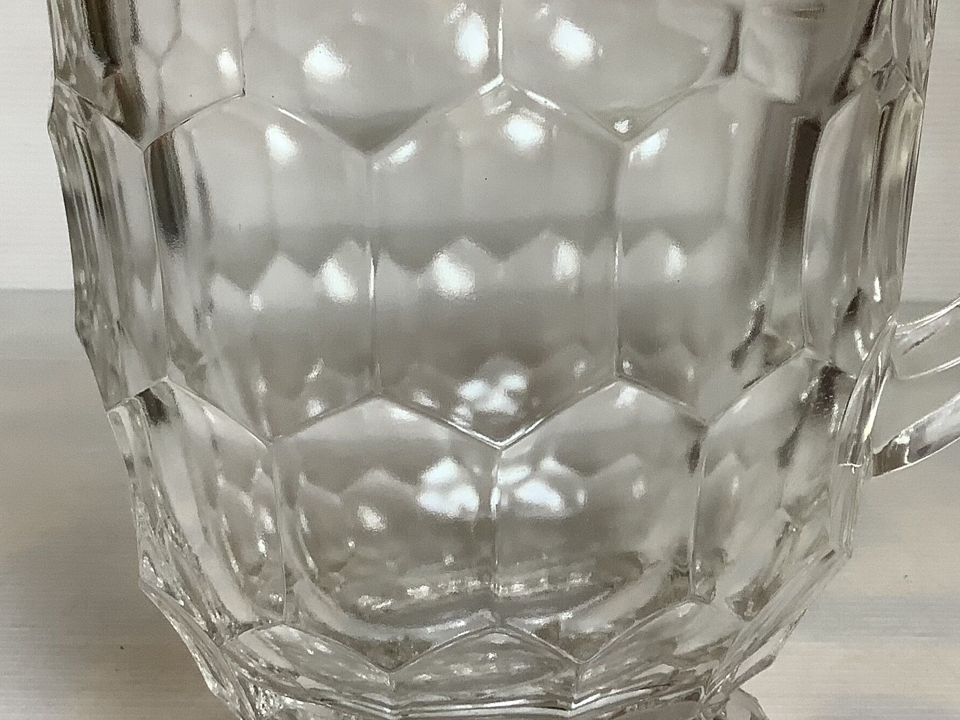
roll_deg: +0.0
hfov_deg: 33.8
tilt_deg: -11.9
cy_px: 270
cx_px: 488
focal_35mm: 57
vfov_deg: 25.6
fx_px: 1581
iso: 64
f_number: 2.4
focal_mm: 3.3
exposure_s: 1/50
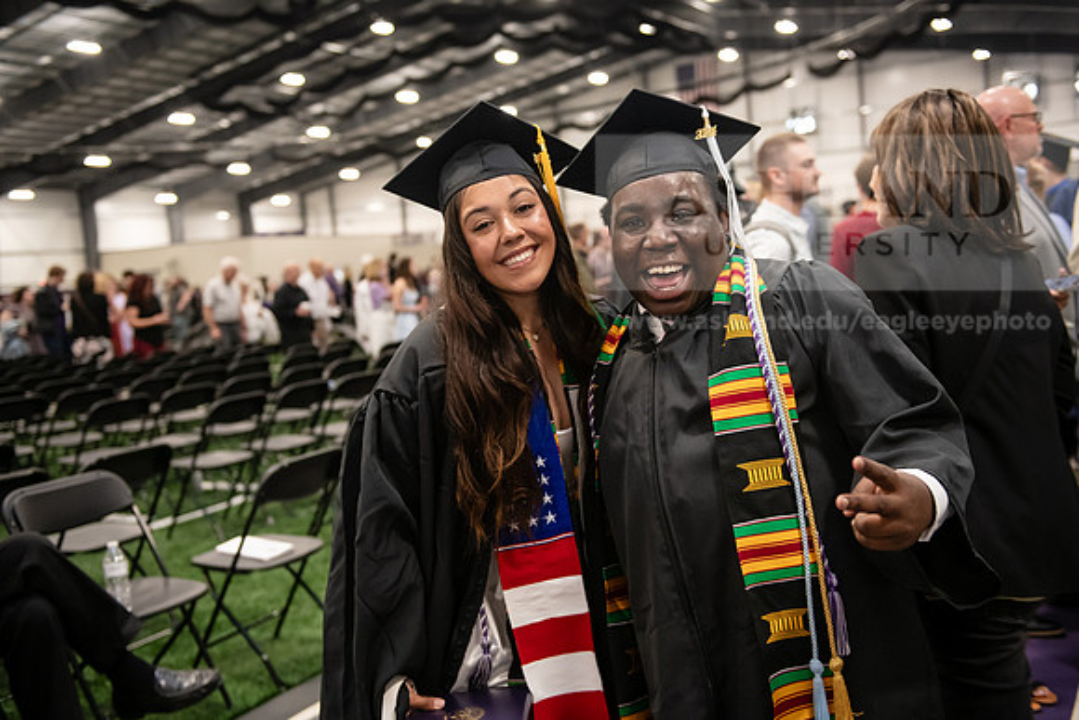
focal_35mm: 38
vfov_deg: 35.1
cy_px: 360
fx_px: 1139
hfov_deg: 50.7
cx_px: 540
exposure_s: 1/160
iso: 2000
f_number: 3.2
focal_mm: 38
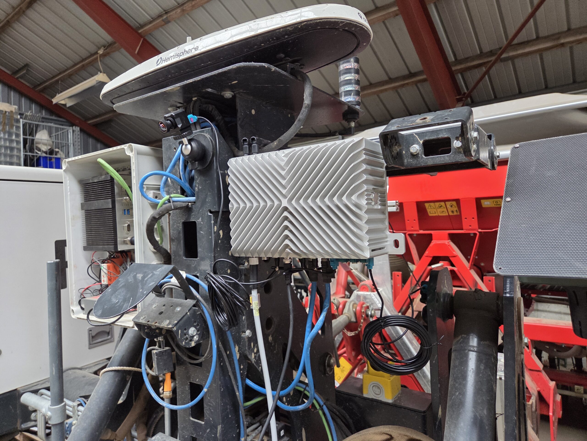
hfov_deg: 73.9
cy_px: 220
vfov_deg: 58.9
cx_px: 294
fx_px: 390
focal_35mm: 23
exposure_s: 1/100
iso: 200
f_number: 1.8
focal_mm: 5.4
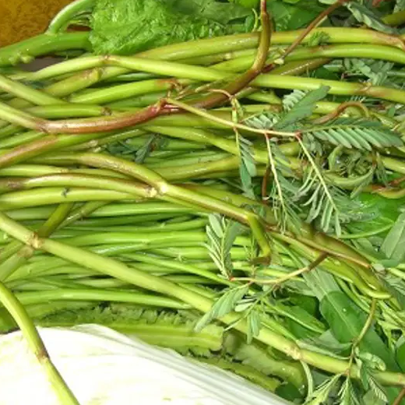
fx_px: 821
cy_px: 238
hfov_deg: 27.6
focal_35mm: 62
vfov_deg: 27.7
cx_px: 254
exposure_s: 1/160
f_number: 2.7
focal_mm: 6.2
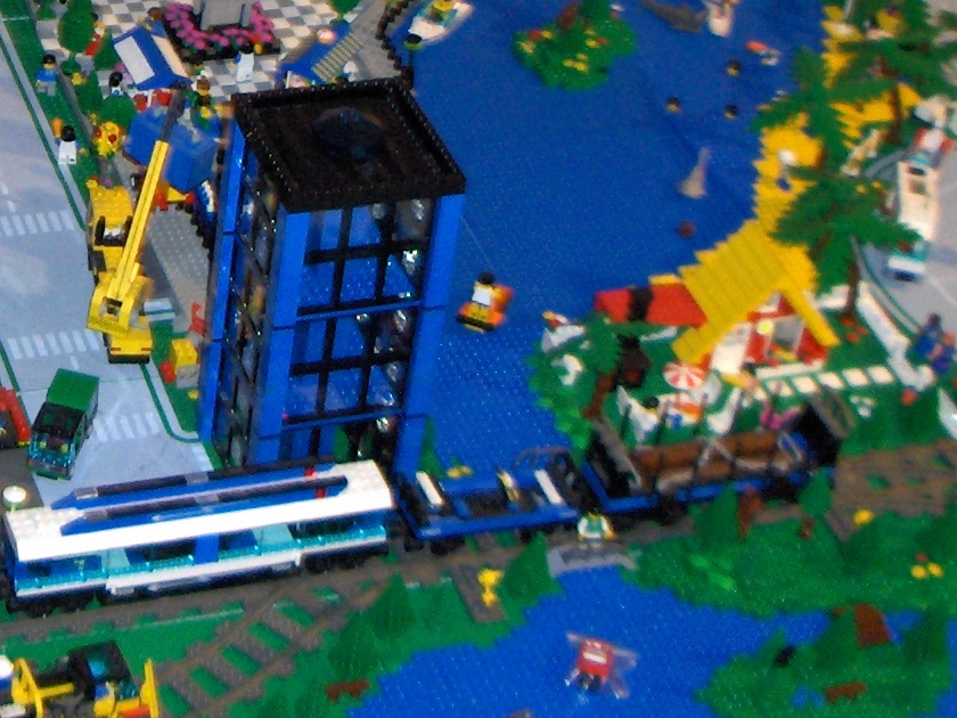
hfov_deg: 19.9
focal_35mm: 96
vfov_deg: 15.3
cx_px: 24
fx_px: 2654
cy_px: 171
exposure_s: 1/60
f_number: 2.6
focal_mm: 5.8
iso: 100
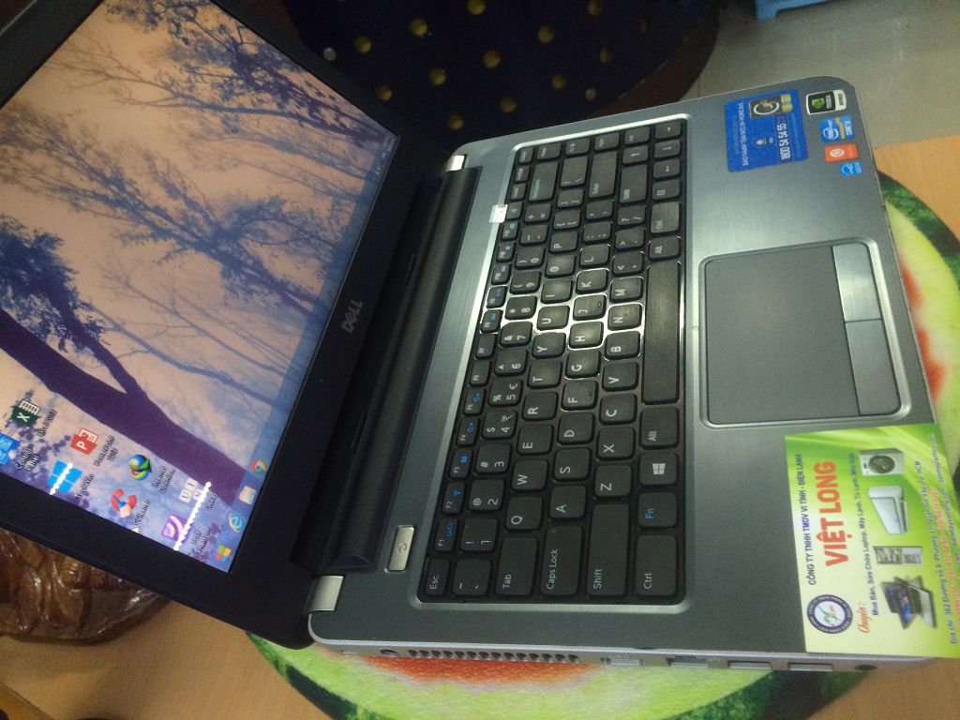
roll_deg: +26.2
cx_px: 480
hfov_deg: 61.7
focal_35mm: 29
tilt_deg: -42.8
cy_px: 360
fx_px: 804
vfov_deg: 48.2
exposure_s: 1/33
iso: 200
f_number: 2.2
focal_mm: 4.15
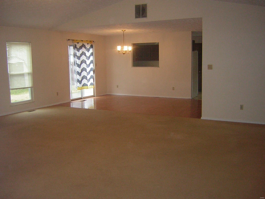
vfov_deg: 39.7
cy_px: 100
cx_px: 132
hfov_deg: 51.4
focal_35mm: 36
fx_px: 276
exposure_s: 1/60.1
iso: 123
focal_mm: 4.7
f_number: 2.6
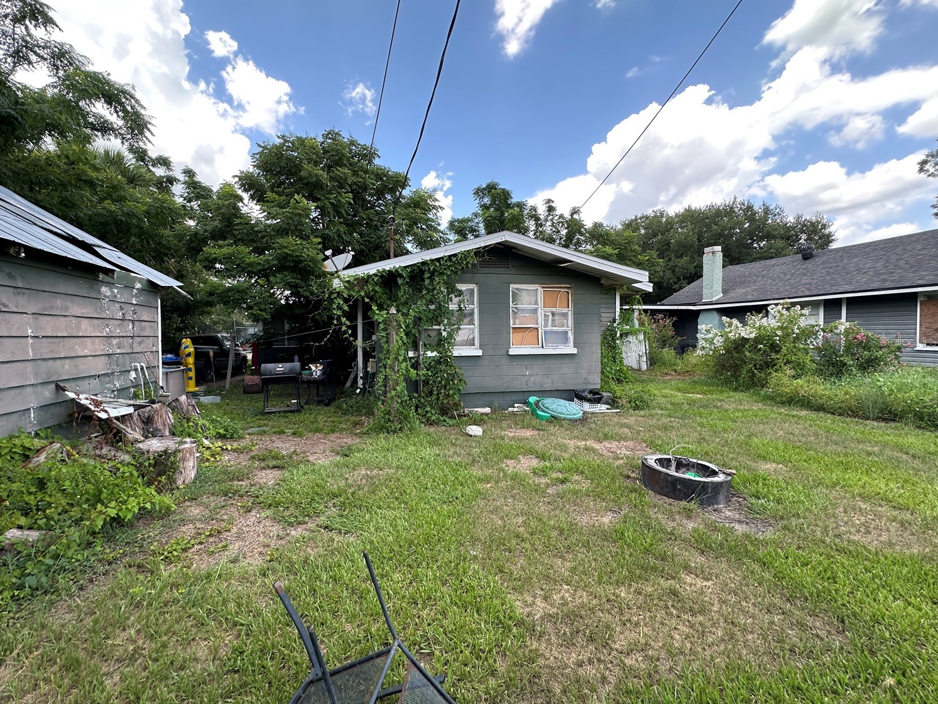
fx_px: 406
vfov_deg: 81.7
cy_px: 341
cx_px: 437
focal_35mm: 15
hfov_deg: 98.0
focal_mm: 2.22
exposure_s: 1/265
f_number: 2.2
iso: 40
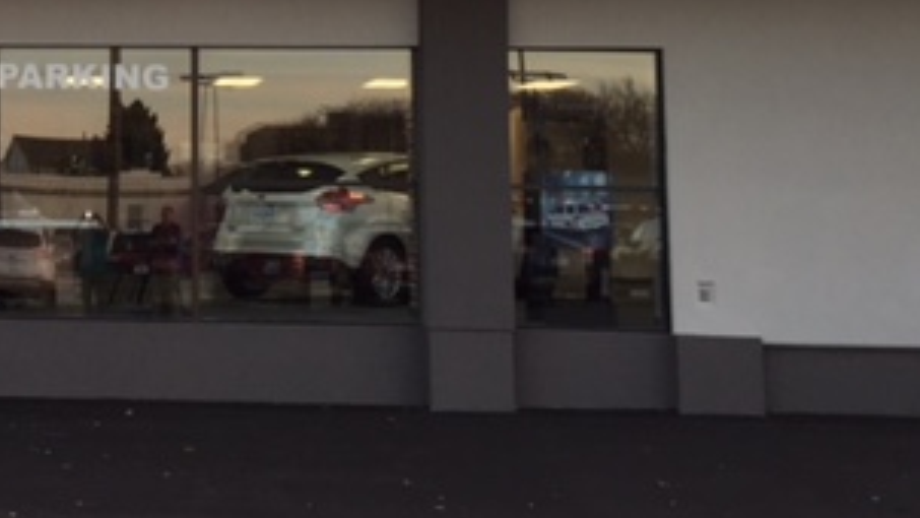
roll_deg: -0.8
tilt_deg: +6.0
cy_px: 40
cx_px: -15
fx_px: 1635
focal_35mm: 67
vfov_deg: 17.7
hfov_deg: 29.2
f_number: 2.2
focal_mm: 4.15
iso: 32
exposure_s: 1/120
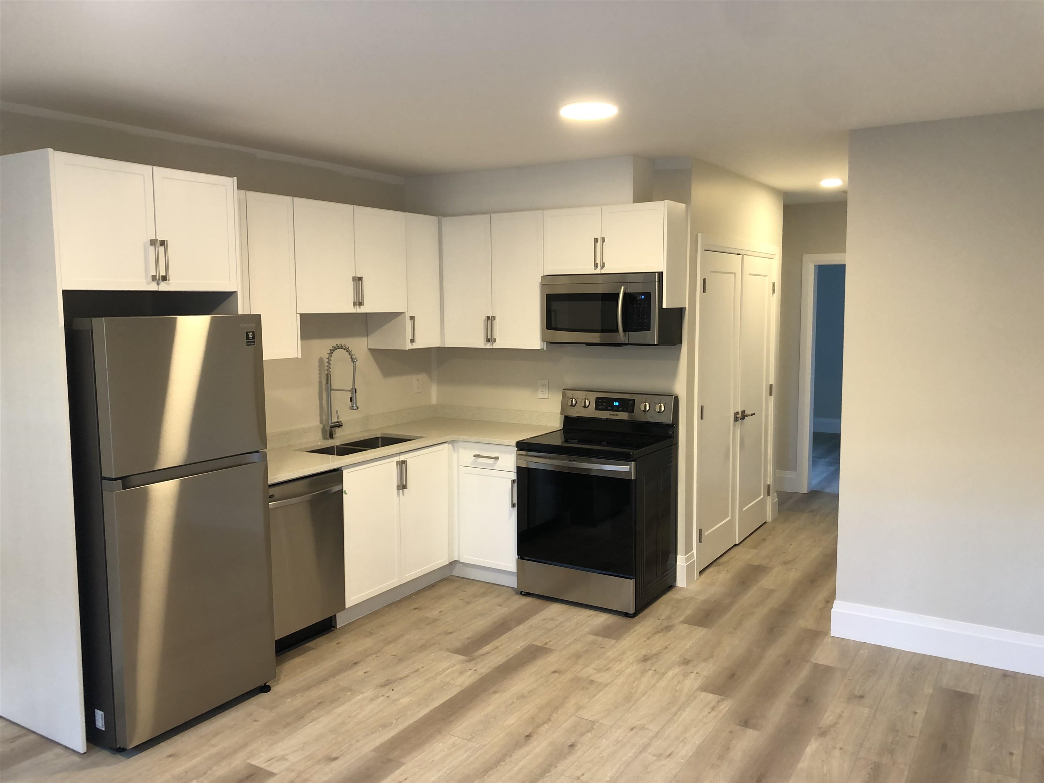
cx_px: 522
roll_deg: +0.5
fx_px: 844
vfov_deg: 49.7
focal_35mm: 28
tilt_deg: -6.5
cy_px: 392
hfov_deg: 63.4
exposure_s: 1/20
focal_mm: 4
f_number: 1.8
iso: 40
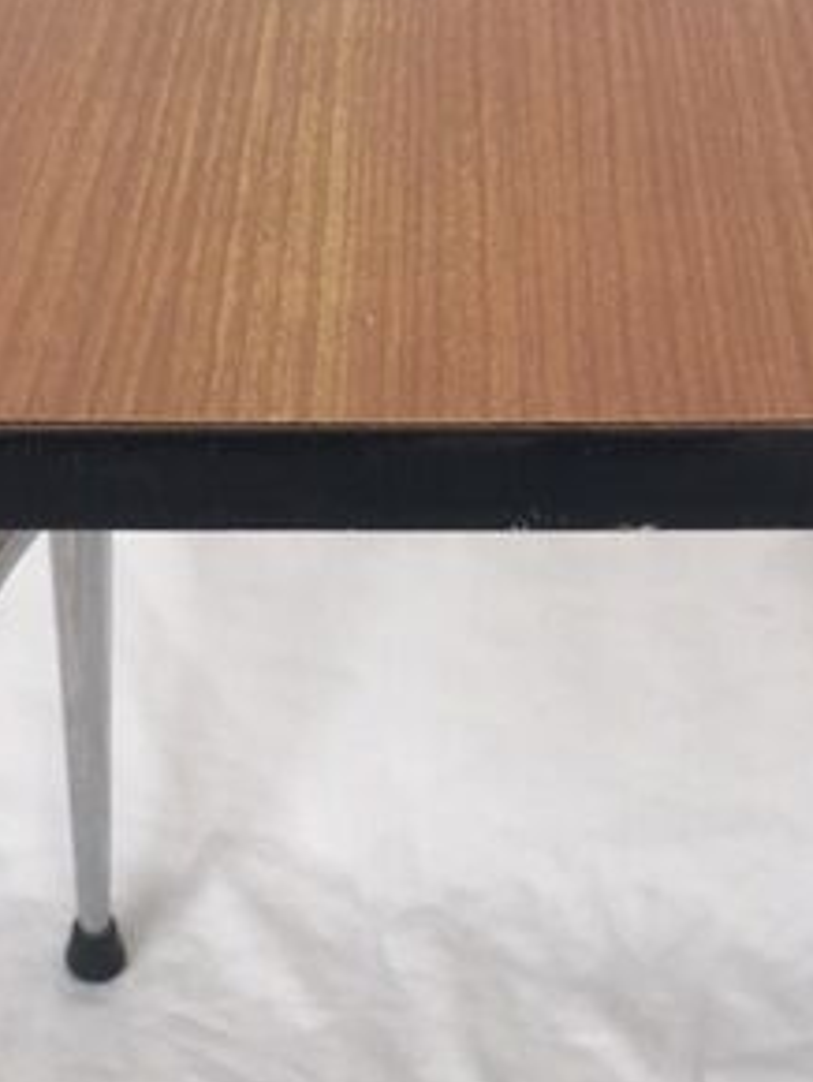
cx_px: 496
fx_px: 2001
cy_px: 813
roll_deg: +0.2
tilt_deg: -42.9
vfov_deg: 29.8
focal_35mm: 64
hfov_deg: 22.9
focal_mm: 4.15
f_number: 2.2
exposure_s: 1/33
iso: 125
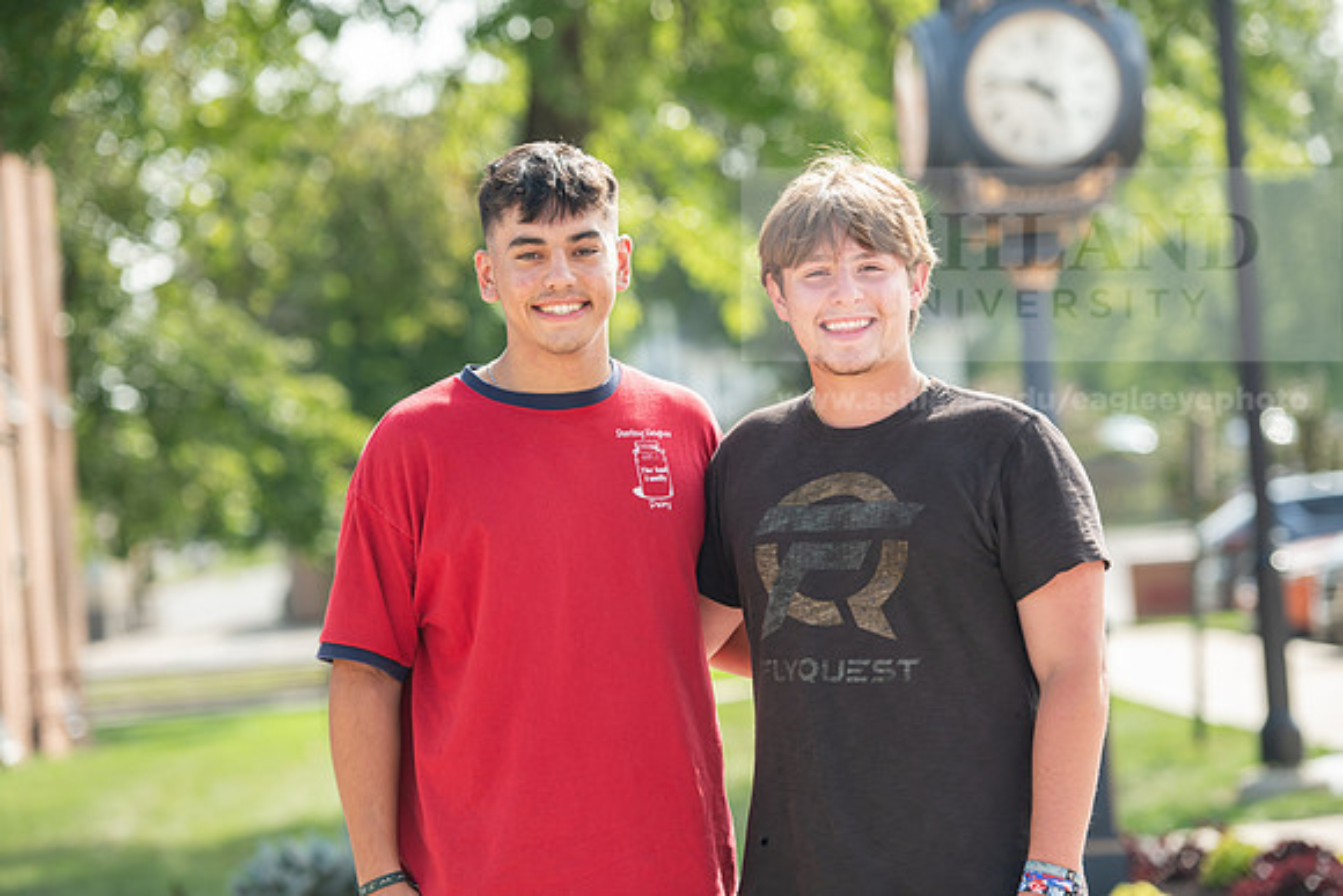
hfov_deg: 17.1
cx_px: 672
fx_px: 4478
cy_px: 448
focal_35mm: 120
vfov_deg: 11.4
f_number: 3.5
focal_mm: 120
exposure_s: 1/320
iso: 100
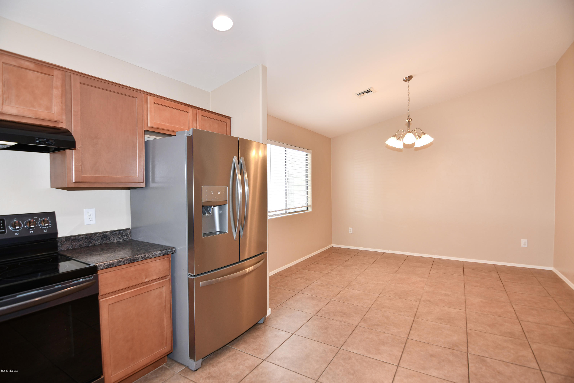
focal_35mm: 16
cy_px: 192
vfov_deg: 73.7
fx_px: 255
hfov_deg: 96.7
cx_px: 287
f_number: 4
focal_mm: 11
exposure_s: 1/60
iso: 200
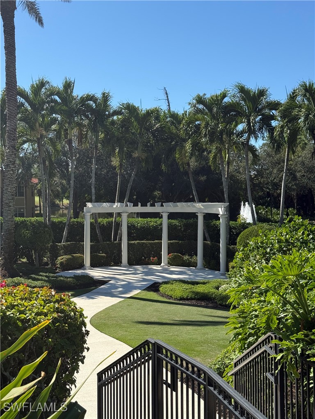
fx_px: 582
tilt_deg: -2.1
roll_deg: -0.4
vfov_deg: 39.7
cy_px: 210
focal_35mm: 48
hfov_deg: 30.3
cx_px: 158
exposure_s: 1/4098
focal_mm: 6.76
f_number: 1.78
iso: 64
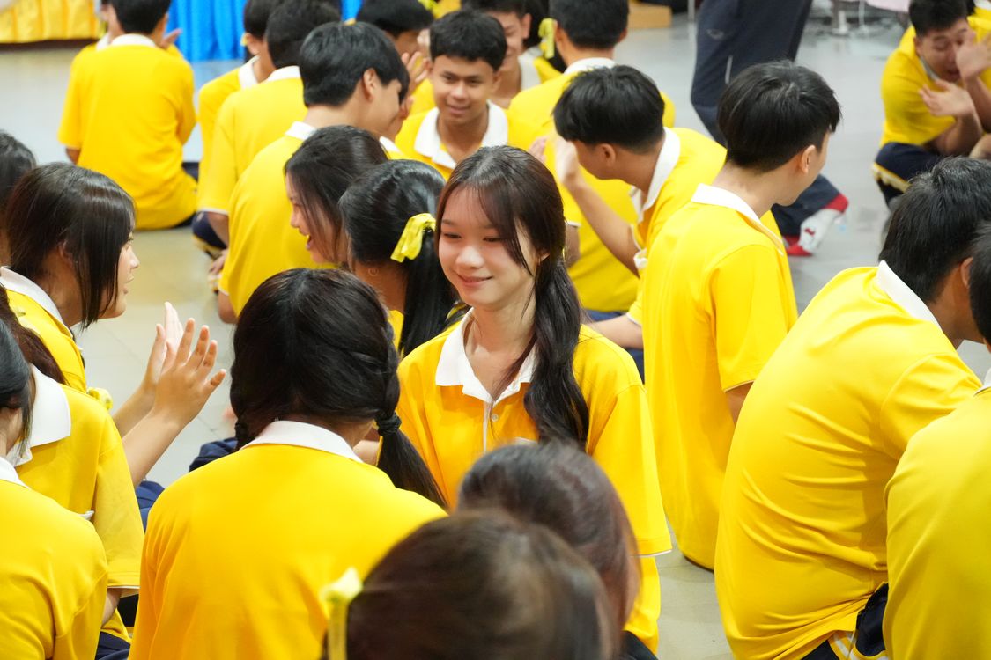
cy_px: 330
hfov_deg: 16.3
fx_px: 3468
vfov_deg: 10.9
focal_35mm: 126
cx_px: 496
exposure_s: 1/60
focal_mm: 84
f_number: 5.6
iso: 8000
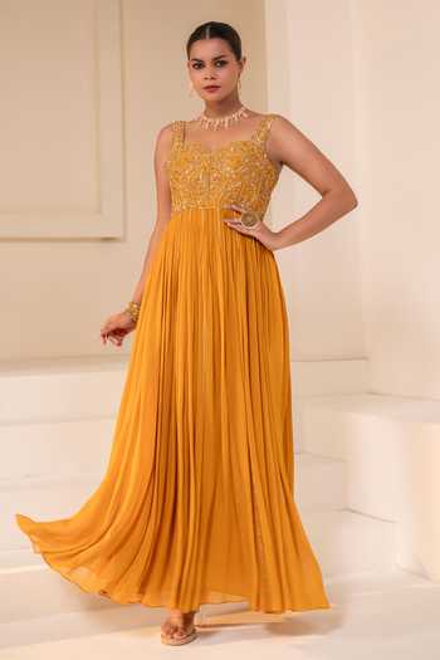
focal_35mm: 50
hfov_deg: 27.0
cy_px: 330
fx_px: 917
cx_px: 220
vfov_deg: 39.6
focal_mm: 50
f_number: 2.8
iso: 500
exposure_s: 1/125
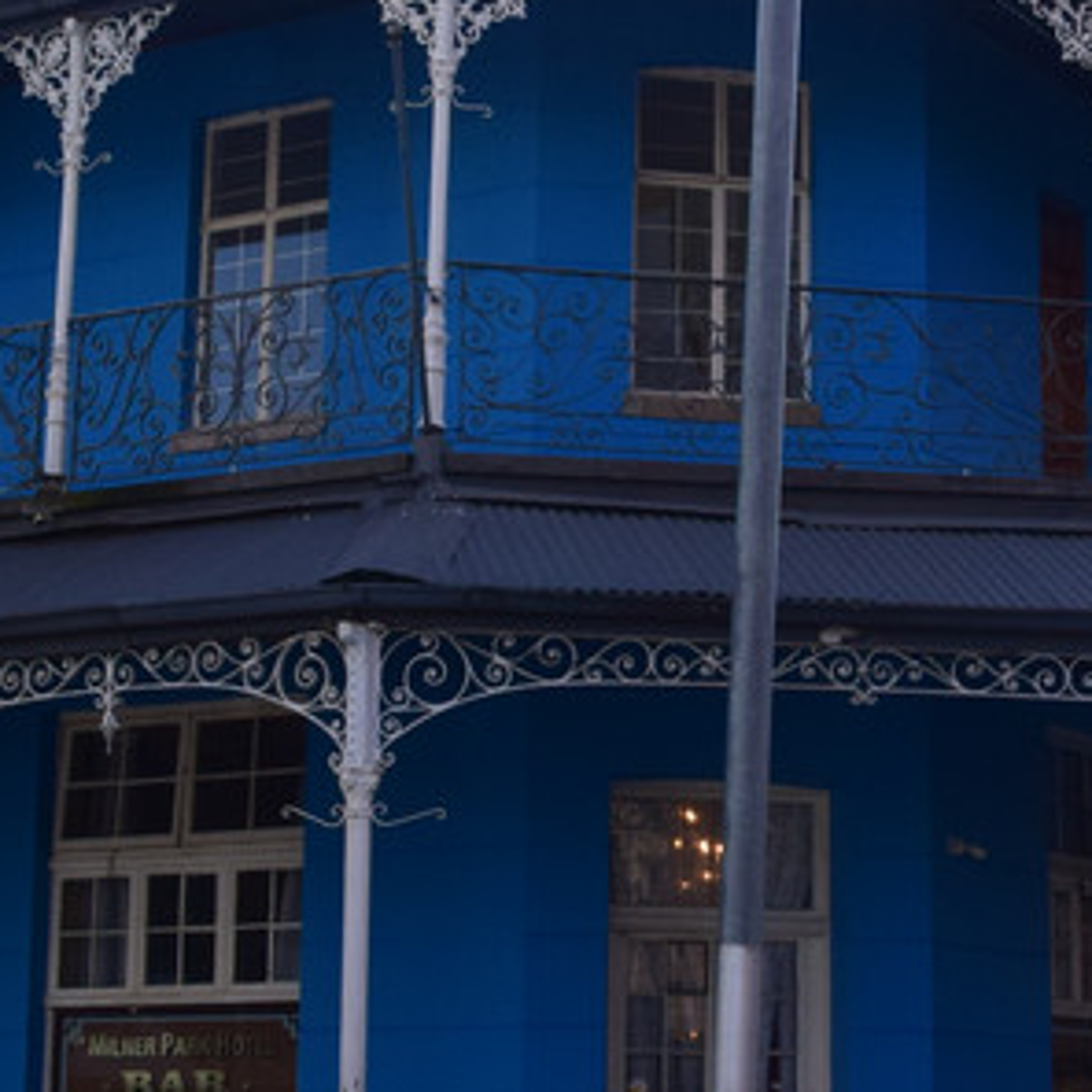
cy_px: 317
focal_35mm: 93
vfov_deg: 18.6
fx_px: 3319
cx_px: 727
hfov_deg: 18.6
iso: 400
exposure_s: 1/500
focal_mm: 18
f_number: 11
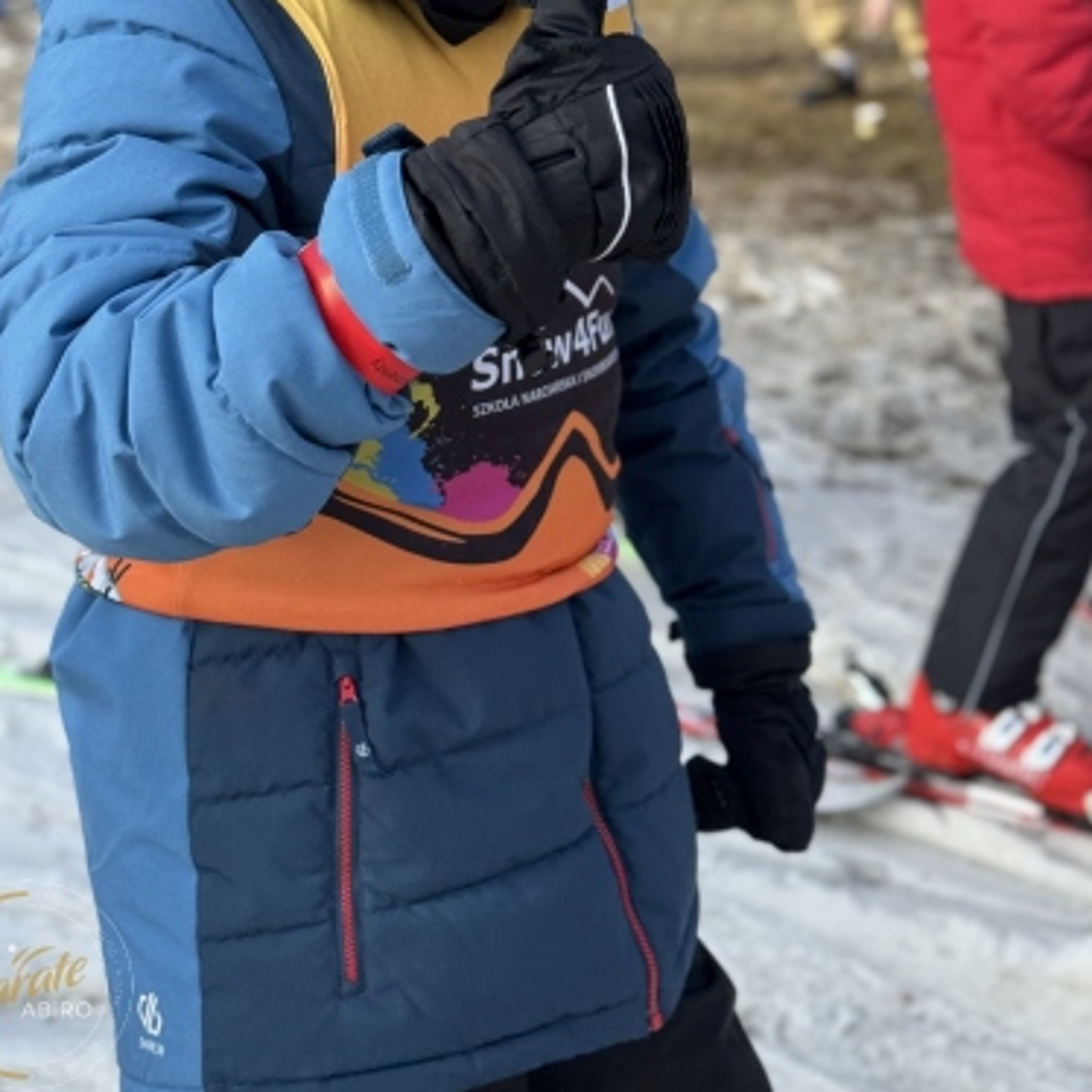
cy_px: 219
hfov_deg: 25.4
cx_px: 575
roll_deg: +1.7
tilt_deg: -9.8
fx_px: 2427
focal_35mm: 68
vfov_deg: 24.9
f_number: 1.78
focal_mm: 6.86
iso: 64
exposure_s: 1/1027
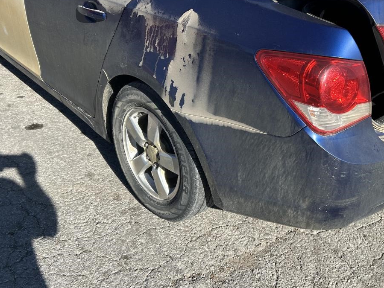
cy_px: 131
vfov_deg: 38.7
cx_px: 252
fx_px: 411
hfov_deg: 49.4
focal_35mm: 37
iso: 50
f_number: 1.5
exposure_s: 1/3356
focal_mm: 5.7
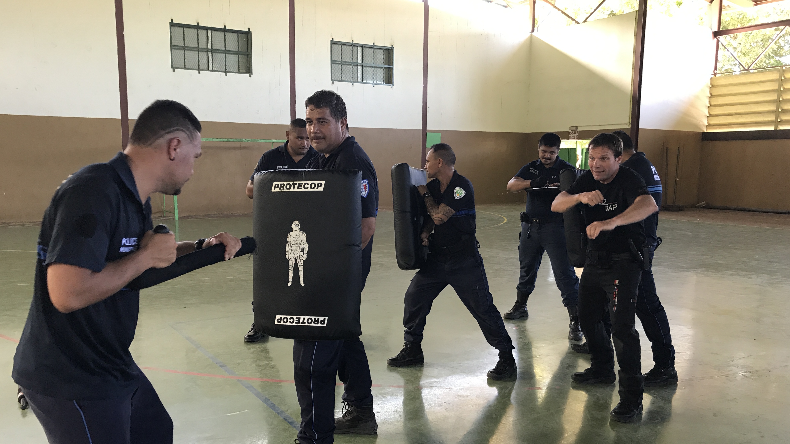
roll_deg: -0.7
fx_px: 649
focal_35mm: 31
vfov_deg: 37.6
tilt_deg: -7.8
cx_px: 394
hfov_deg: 62.6
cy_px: 272
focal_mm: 3.99
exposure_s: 1/24
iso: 40
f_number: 1.8
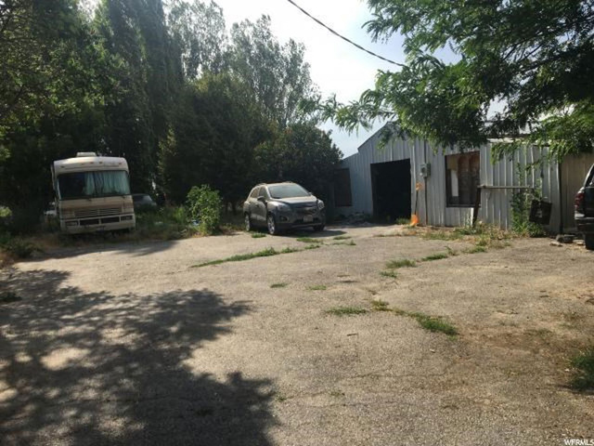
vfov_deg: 48.2
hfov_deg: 61.7
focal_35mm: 29
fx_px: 498
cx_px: 297
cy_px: 223
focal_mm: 4.15
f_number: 2.2
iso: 25
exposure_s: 1/1282
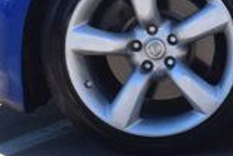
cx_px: 660
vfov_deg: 4.0
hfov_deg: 5.7
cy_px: -67
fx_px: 2217
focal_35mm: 342
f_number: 10
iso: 400
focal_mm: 35
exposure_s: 1/320
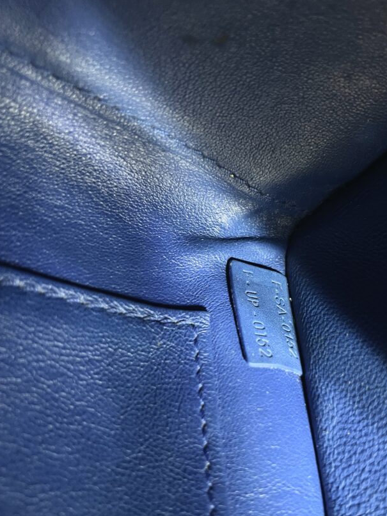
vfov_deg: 54.7
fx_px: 492
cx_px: 240
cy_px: 322
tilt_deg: -87.3
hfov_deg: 42.6
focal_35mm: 33
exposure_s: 1/30
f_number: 1.5
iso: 1000
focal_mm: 5.7
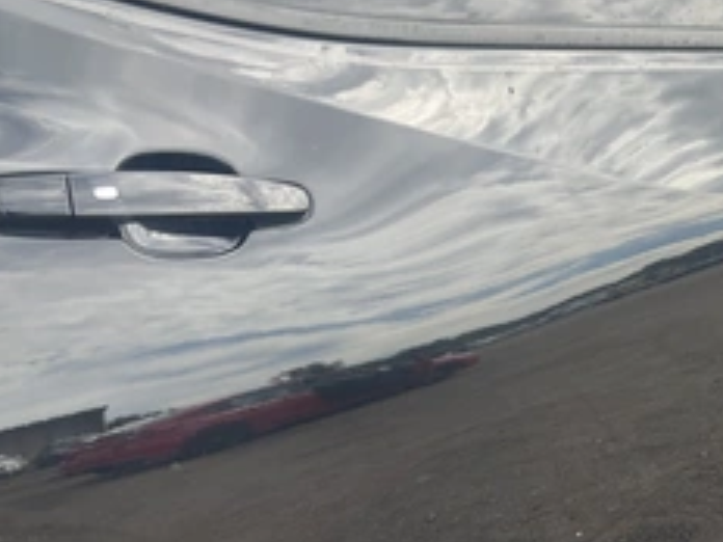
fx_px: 1044
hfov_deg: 37.7
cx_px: 496
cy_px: 417
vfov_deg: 28.6
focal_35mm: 50
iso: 20
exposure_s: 1/227
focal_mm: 3
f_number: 1.8
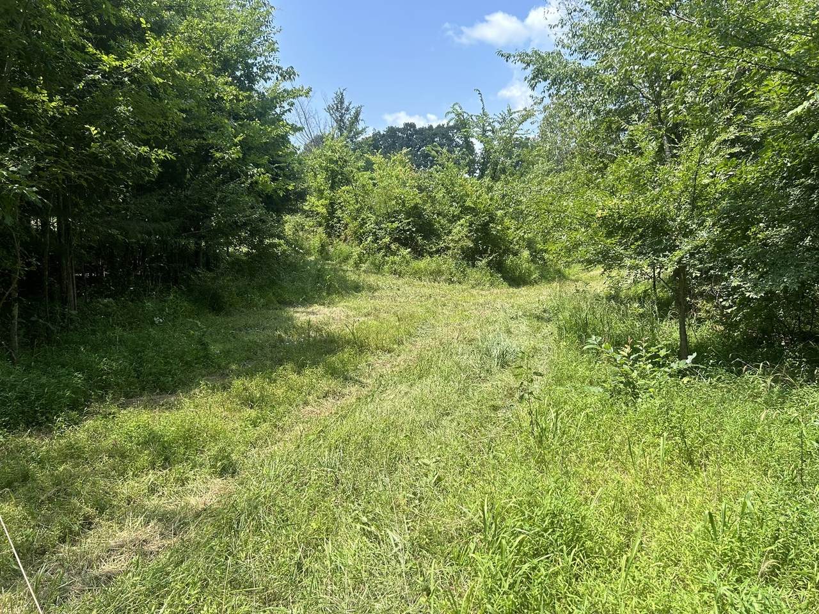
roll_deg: +2.7
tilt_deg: -4.7
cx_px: 410
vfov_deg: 53.1
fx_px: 615
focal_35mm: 26
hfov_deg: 67.3
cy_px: 307
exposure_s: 1/1934
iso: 50
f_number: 1.5
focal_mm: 5.7
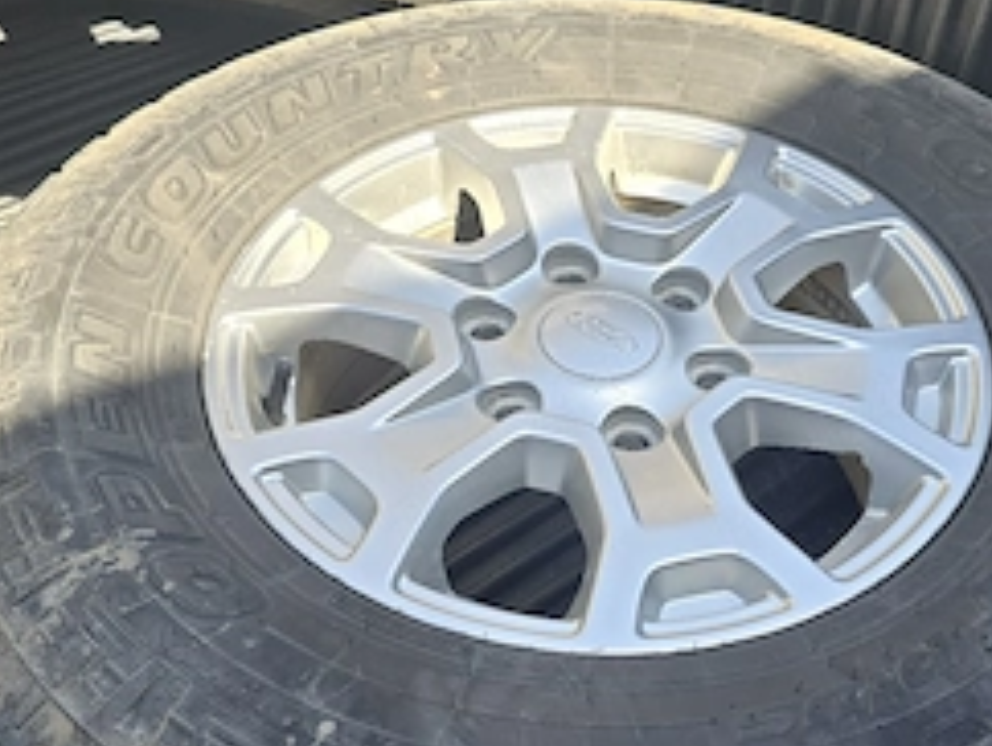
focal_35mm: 38
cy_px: 484
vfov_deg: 37.5
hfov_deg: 48.6
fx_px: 1090
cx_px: 603
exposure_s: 1/189
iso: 12
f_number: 1.7
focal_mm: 6.3
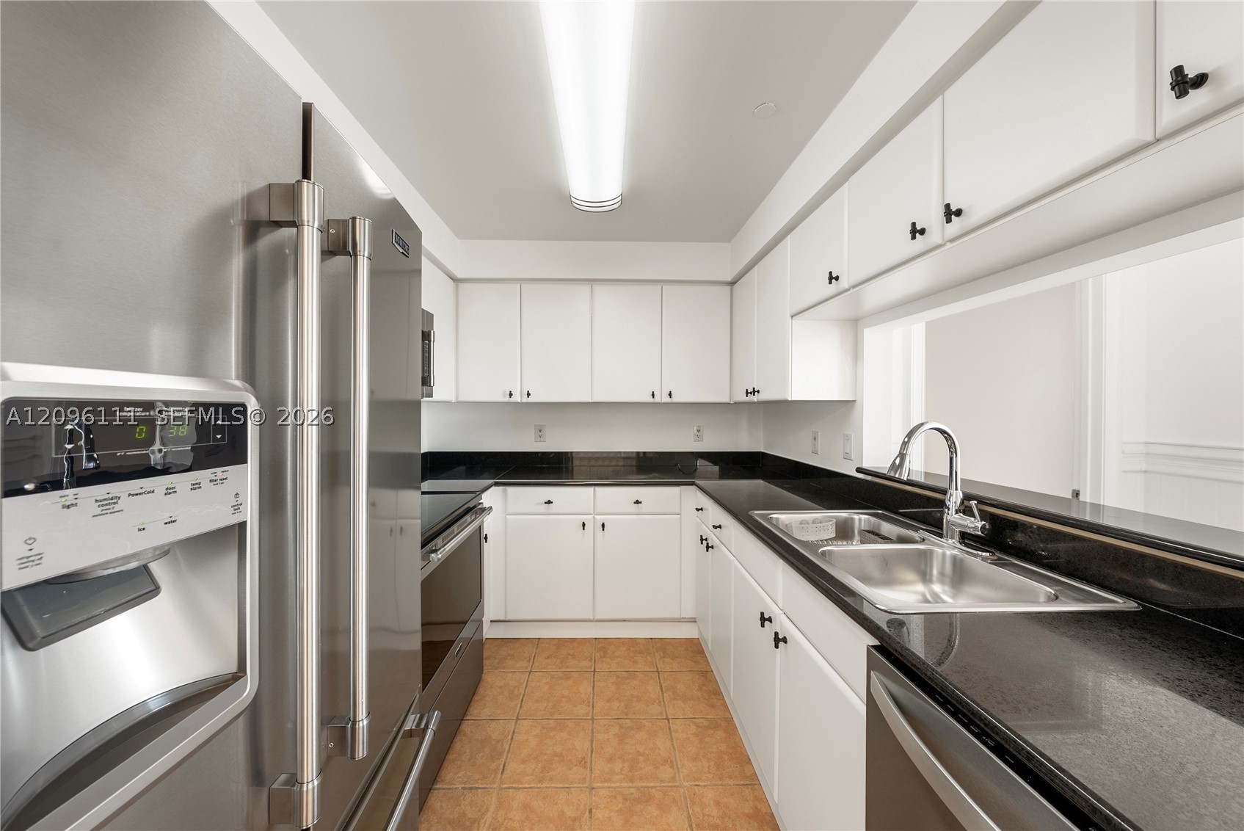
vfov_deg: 90.1
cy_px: 416
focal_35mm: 12
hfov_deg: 112.6
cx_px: 622
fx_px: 415
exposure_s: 1/4
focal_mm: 12
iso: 400
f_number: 8
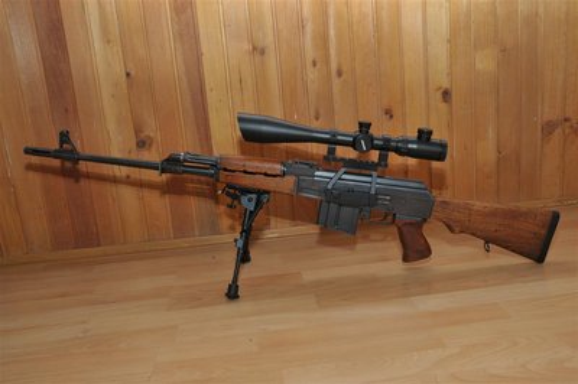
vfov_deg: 39.9
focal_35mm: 33
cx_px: 289
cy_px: 192
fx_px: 529
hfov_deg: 57.3
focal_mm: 22
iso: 200
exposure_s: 1/60
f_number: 8
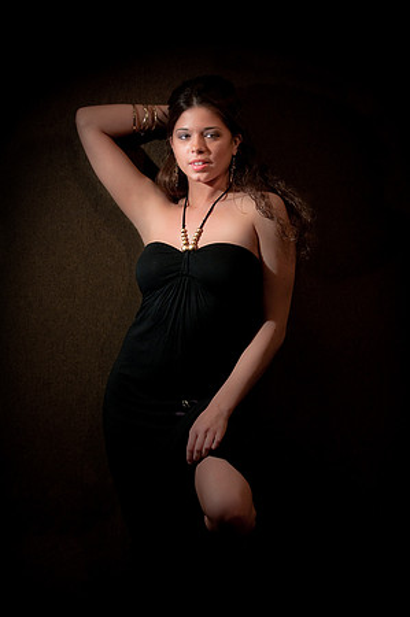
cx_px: 205
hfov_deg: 13.0
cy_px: 308
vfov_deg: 19.5
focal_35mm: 105
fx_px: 1798
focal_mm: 70
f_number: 2.8
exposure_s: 1/100
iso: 1600
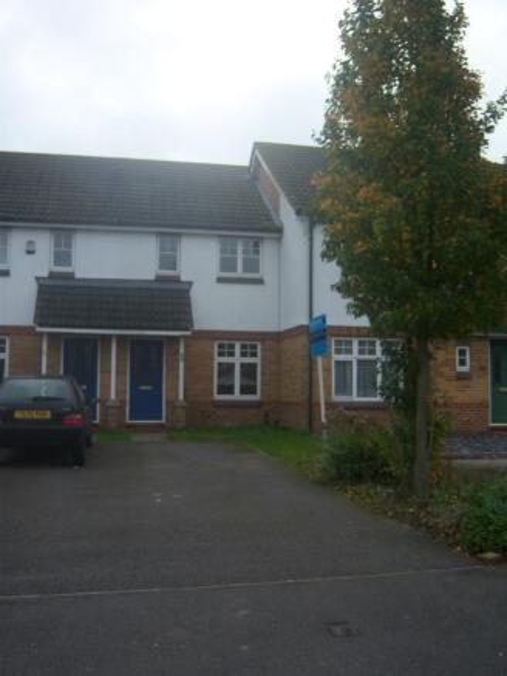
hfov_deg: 39.7
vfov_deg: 51.3
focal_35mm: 36
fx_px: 703
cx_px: 254
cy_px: 338
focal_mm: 7.5
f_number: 2.8
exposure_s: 1/400
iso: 80
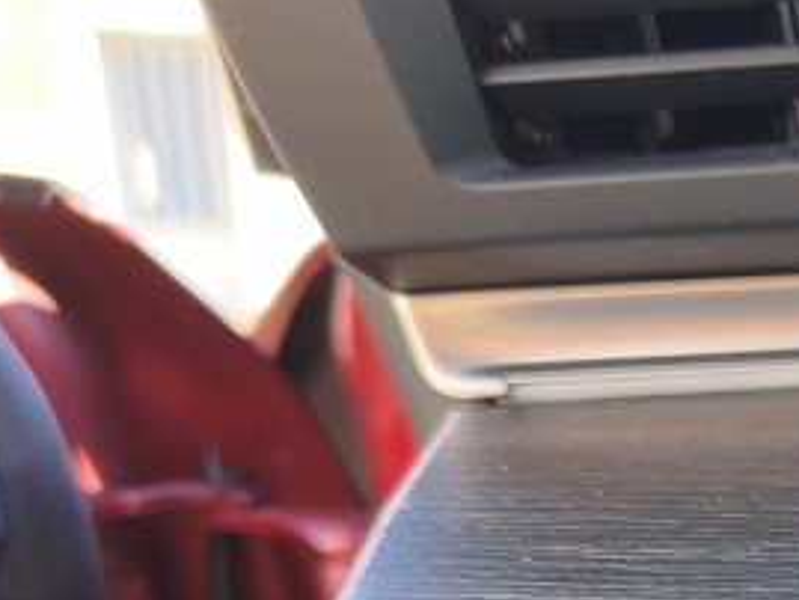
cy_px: 851
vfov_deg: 17.5
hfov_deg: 20.7
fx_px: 1778
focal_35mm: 77
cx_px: 1274
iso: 50
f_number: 1.7
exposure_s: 1/145
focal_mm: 5.35
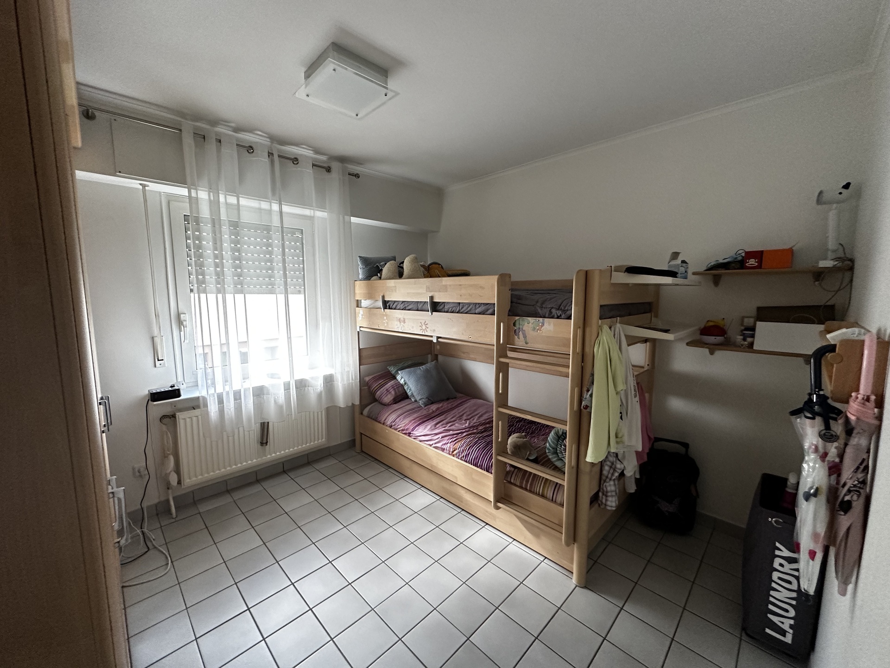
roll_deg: +0.4
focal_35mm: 14
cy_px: 334
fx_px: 360
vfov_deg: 85.7
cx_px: 445
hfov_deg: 102.1
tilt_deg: -5.7
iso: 320
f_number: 2.2
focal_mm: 2.22
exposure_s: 1/99
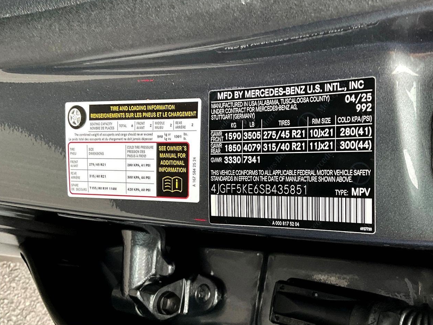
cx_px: 275
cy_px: 159
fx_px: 463
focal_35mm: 37
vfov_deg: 38.7
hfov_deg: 49.6
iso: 64
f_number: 1.8
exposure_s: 1/79
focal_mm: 3
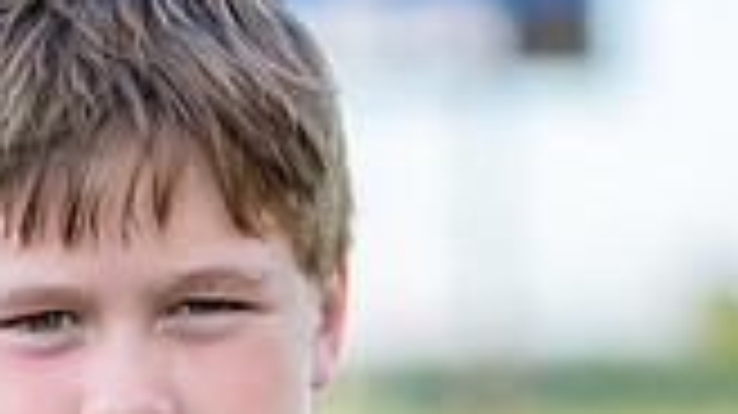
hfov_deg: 9.0
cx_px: 176
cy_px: 568
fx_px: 4693
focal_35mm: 240
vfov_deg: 5.0
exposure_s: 1/2000
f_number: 1.2
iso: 100
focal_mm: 50
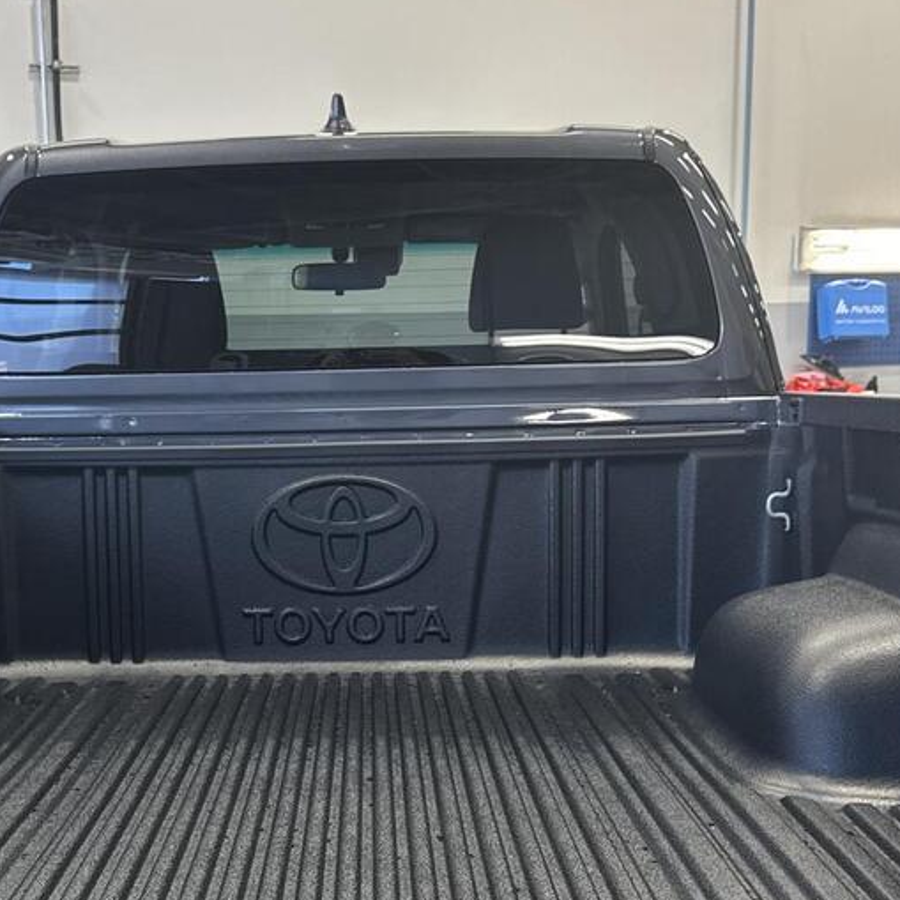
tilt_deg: -12.0
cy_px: 679
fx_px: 1765
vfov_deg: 28.2
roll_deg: +1.2
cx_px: 304
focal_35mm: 60
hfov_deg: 28.4
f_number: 1.78
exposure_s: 1/100
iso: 80
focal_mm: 6.76
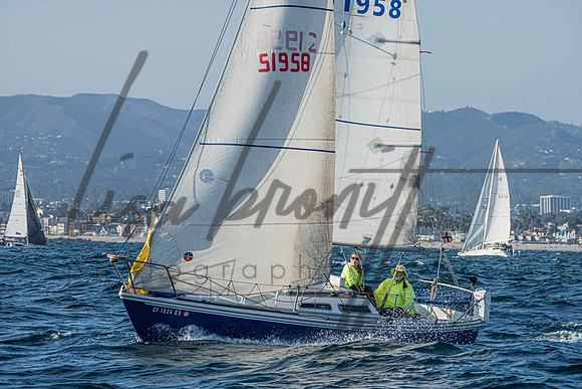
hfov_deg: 7.5
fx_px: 4449
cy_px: 137
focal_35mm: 275
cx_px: 318
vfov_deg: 5.0
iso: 400
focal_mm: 210
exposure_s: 1/1600
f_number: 8
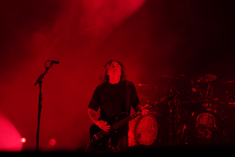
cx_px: 118
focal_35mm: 83
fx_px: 542
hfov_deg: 24.5
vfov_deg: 16.5
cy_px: 78
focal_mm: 83
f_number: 4
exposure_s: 1/100
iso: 400
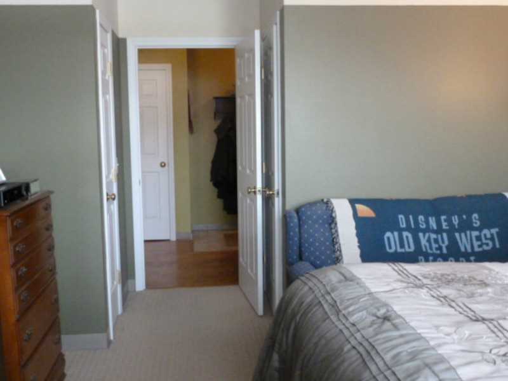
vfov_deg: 37.7
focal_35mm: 38
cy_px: 190
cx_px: 254
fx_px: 558
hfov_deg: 49.0
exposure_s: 1/30
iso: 1000
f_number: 3.8
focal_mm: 6.8
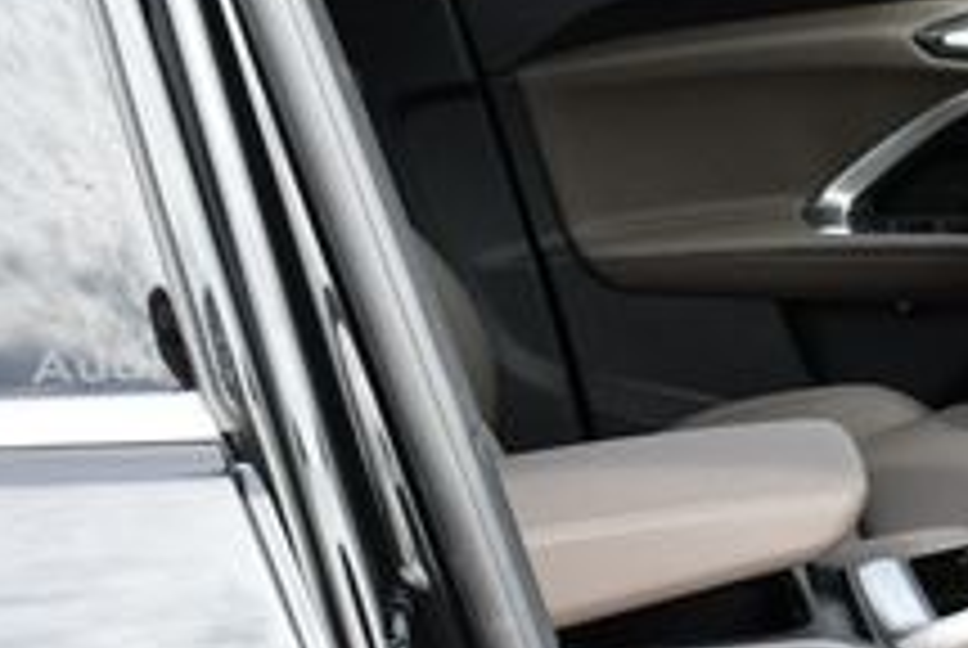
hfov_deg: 17.8
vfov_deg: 12.7
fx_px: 2881
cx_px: 1274
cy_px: 680
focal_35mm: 107
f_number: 5.6
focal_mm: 18
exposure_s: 1/250
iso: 280
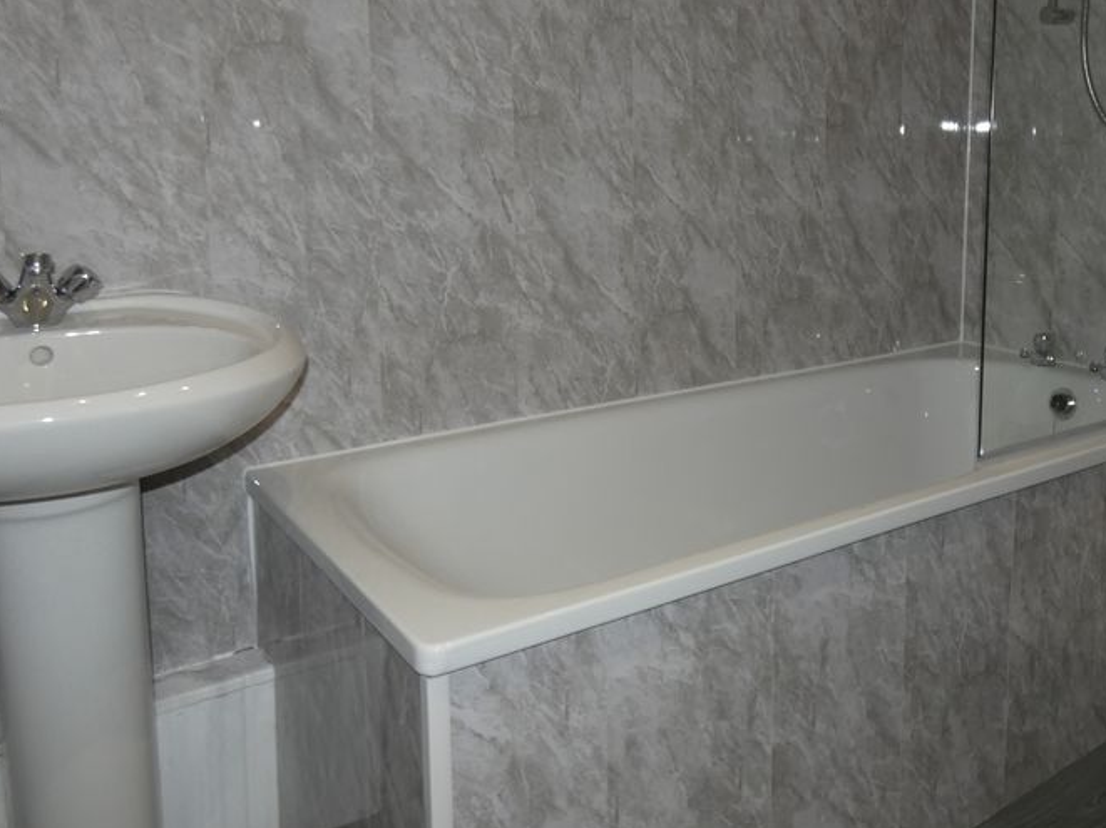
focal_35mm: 31
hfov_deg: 57.7
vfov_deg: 44.6
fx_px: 990
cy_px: 261
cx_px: 688
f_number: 2.8
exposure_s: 1/60
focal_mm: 3.6
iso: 80
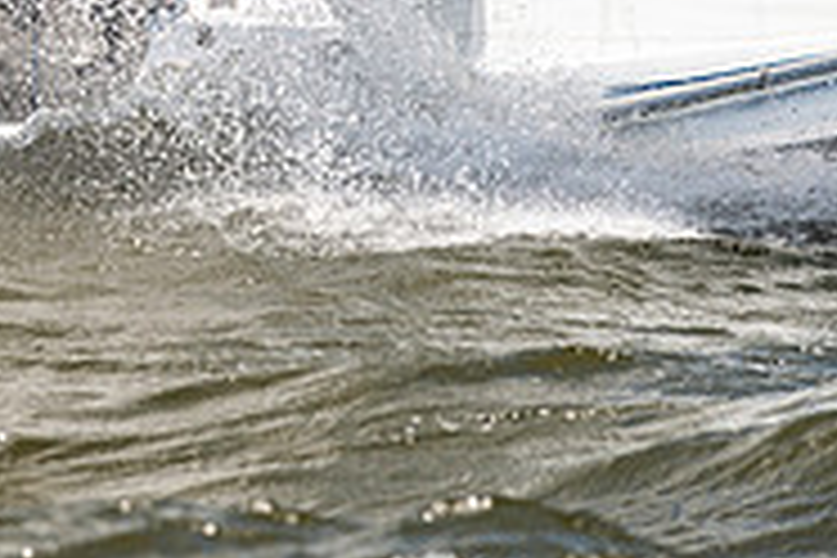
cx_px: -76
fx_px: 11252
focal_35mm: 484
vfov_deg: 2.8
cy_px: -286
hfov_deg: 4.3
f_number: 5
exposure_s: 1/2500
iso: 320
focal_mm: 155
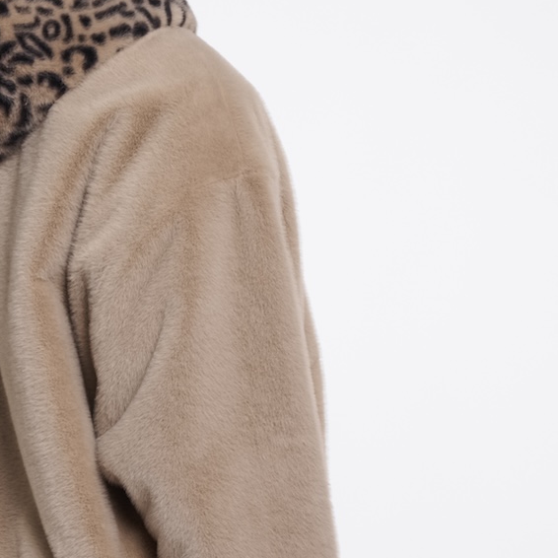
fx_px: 2918
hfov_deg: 10.9
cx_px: 146
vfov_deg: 10.9
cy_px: 273
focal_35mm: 160
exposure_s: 1/160
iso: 125
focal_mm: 71
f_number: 8
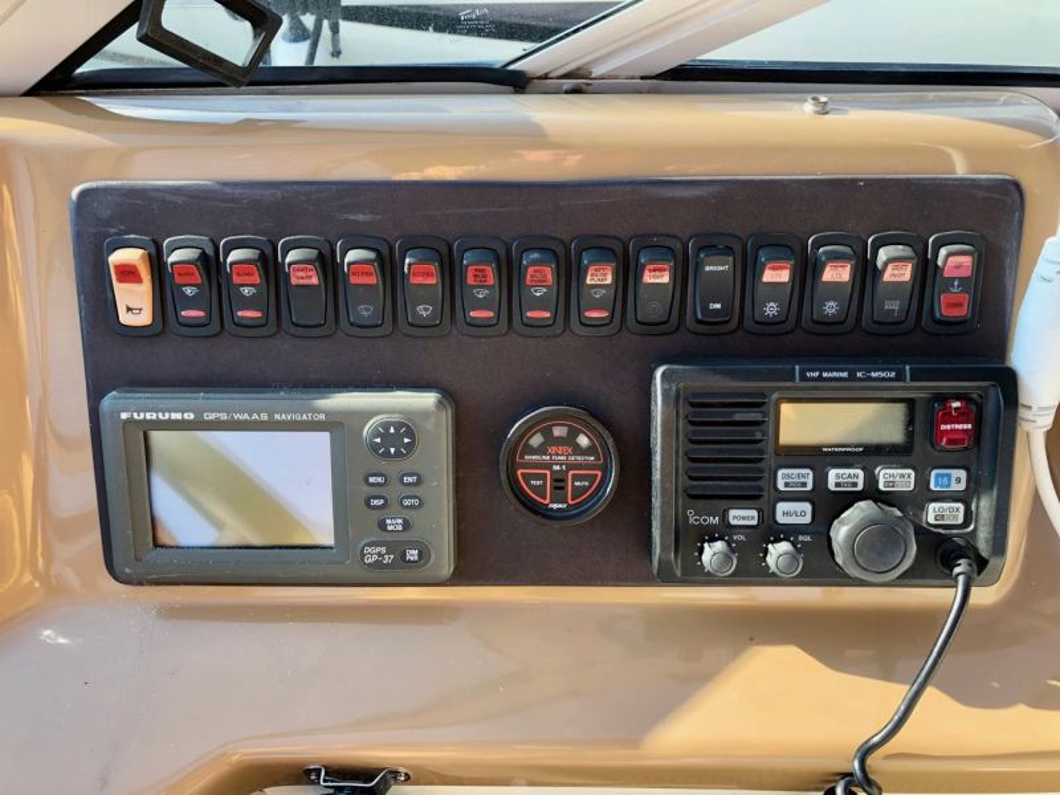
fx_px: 857
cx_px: 530
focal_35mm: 28
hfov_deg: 63.4
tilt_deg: -52.1
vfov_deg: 49.7
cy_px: 398
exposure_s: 1/120
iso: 25
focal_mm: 3.99
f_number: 1.8
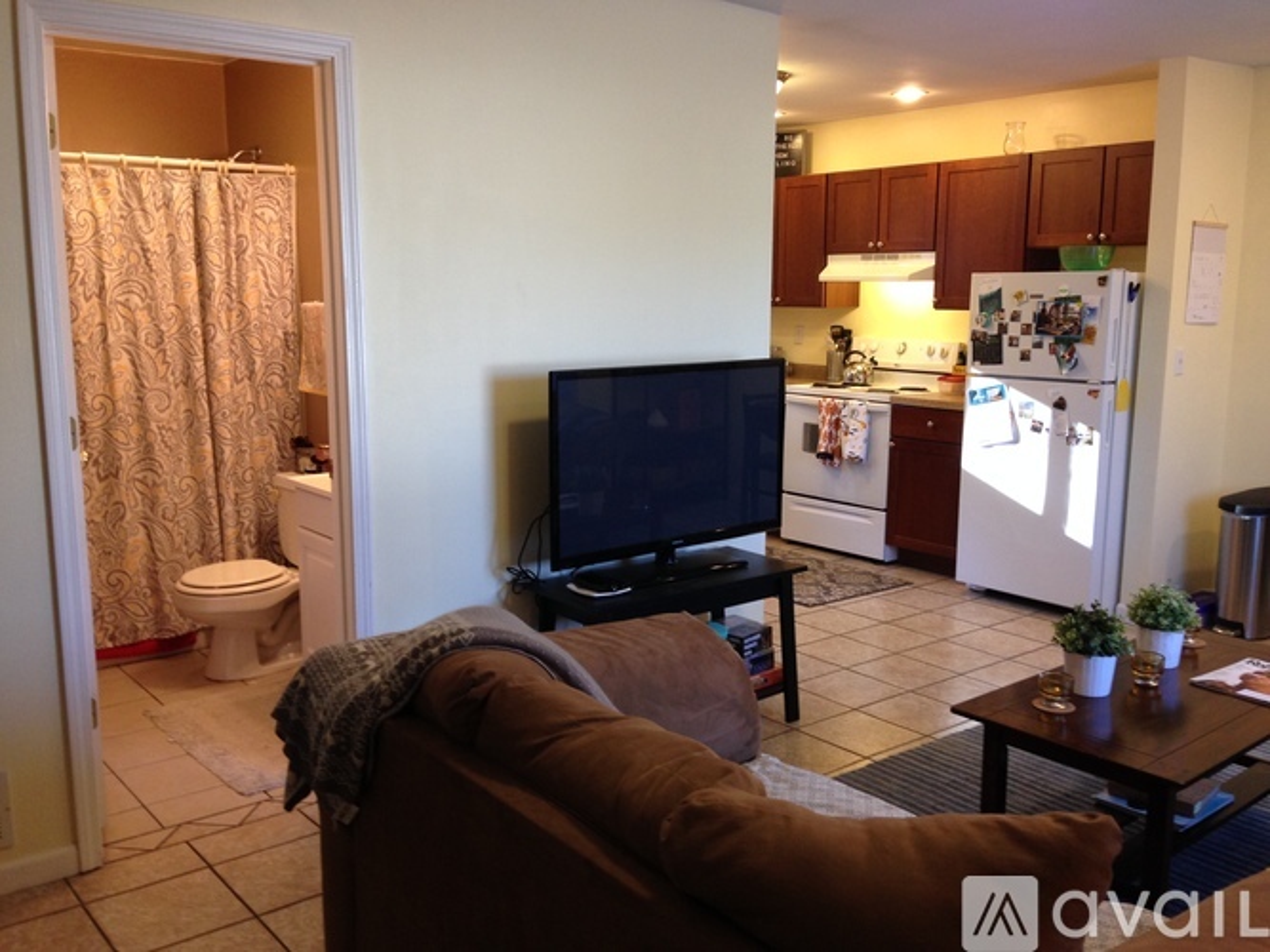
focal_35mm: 33
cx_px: 635
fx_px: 1210
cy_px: 476
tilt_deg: -10.1
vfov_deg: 42.9
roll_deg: -0.3
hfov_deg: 55.4
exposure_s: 1/20
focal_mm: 4.12
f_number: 2.4
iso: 80
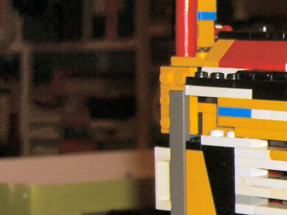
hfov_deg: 12.9
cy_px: 113
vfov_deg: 10.5
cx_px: 496
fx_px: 1169
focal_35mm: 141
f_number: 2.8
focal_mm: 7.9
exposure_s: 1/60
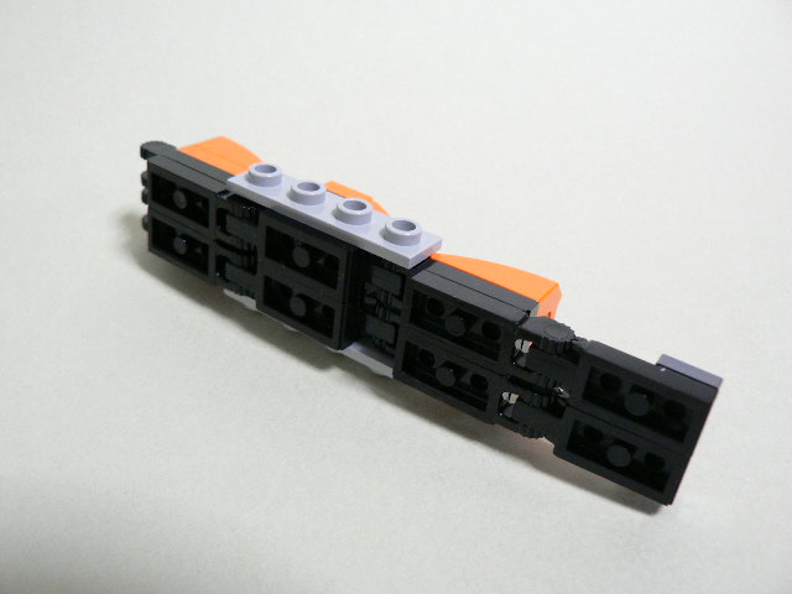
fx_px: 824
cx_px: 396
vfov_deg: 39.7
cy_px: 297
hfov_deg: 51.4
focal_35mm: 36
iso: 200
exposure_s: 1/15
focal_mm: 6
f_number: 2.8
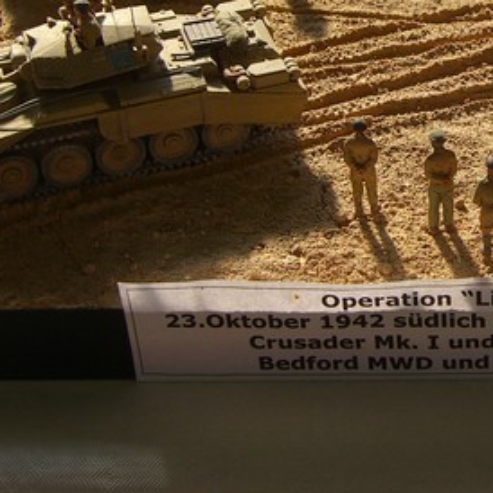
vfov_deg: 17.5
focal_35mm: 98
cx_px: 536
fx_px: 1579
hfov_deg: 17.2
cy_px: 76
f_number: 4
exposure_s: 1/200
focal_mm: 7.9
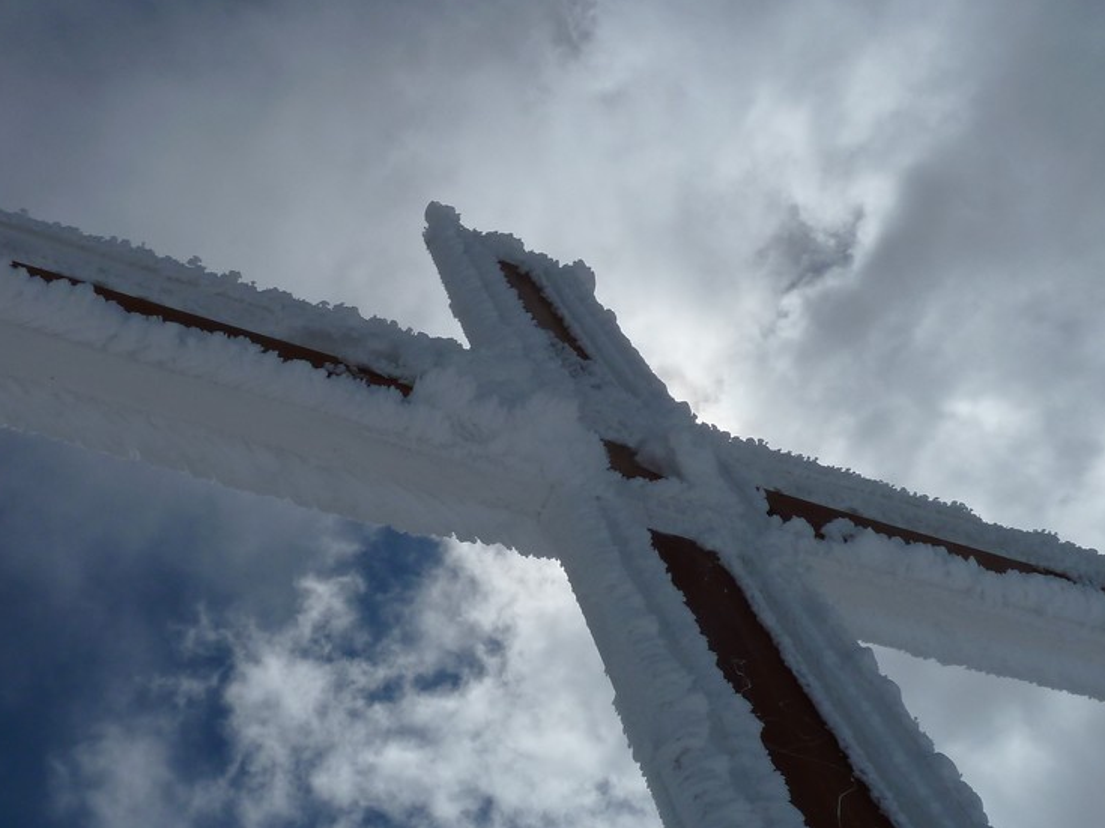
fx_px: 1085
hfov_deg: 54.0
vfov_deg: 41.6
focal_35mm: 34
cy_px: 482
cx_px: 544
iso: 80
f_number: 6.3
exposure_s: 1/2000
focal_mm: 4.1
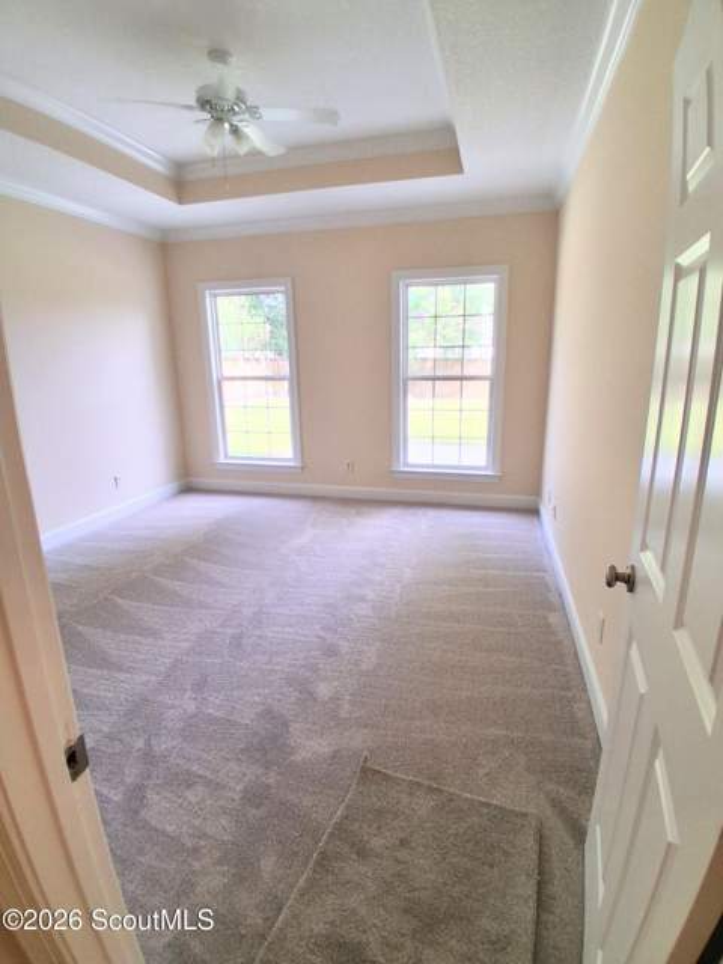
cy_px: 482
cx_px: 362
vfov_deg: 91.0
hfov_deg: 74.7
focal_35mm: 17
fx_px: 473
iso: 64
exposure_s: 1/120
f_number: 2.2
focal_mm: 1.4
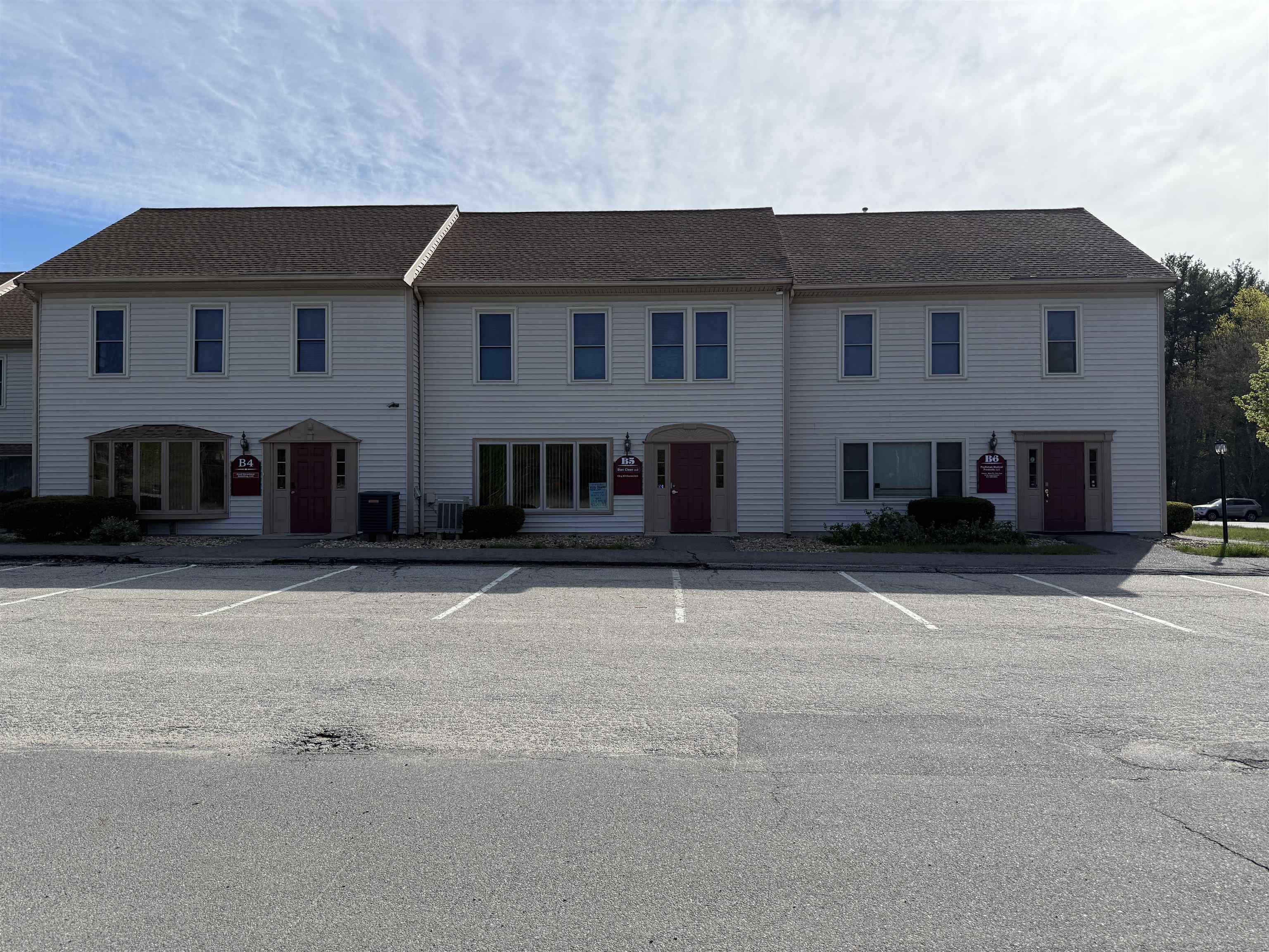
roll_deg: -0.1
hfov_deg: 71.6
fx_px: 880
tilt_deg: +1.4
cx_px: 634
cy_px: 476
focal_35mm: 24
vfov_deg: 56.8
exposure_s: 1/7353
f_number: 1.78
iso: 100
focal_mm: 6.76
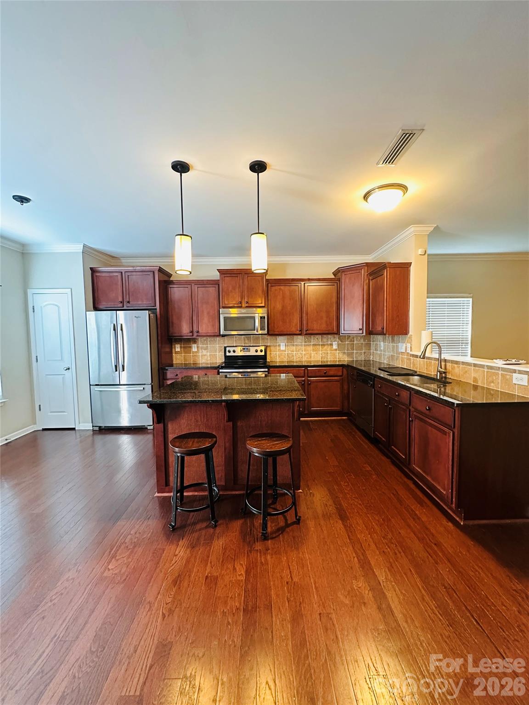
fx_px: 285
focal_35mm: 14
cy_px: 352
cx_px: 264
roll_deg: +0.5
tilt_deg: -3.0
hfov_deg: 85.7
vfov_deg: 102.1
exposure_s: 1/60
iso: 640
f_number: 2.2
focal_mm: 2.22
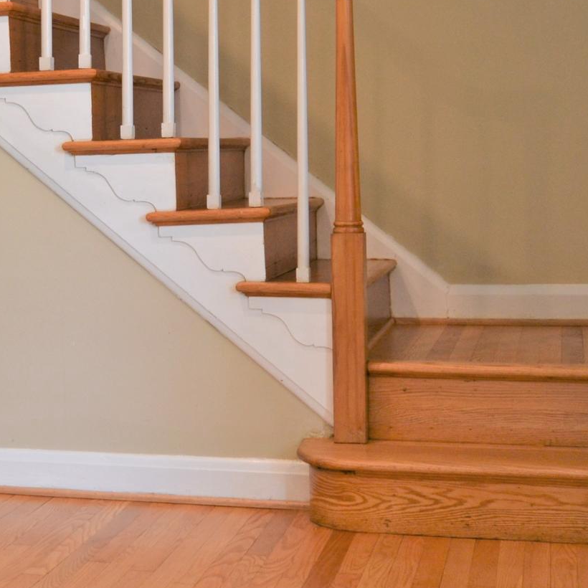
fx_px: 1345
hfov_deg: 23.6
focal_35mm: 70
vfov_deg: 24.4
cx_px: -4
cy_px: 158
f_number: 3.5
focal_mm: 22
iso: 450
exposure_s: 1/60
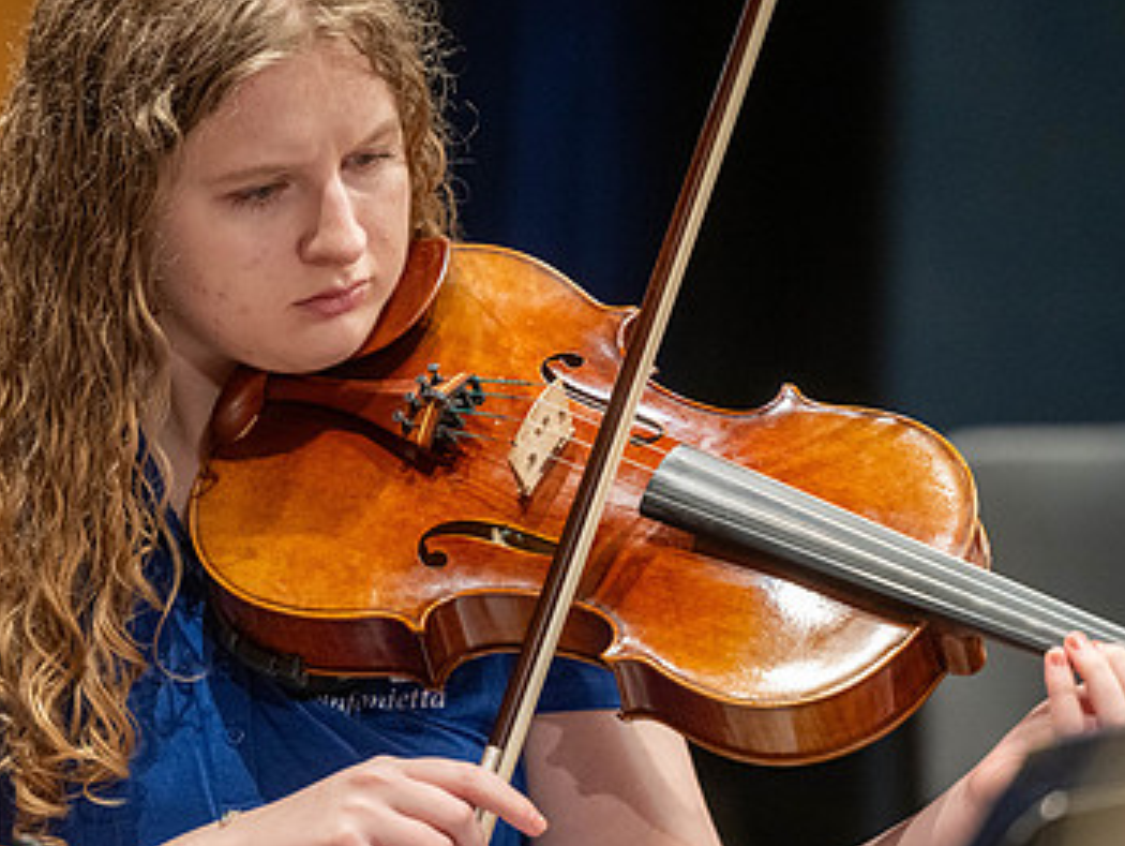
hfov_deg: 8.3
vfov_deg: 6.2
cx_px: 550
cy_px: 375
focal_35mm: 239
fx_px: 7773
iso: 3200
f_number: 2.8
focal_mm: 150
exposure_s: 1/320
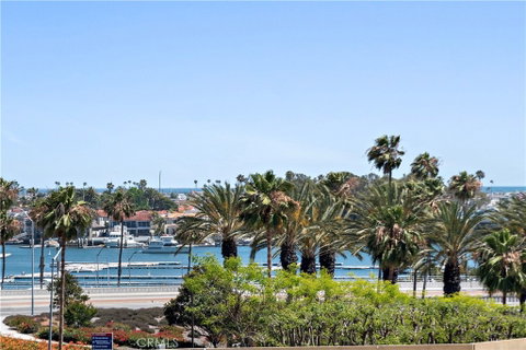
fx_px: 1753
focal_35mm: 120
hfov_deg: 17.1
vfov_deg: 11.4
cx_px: 263
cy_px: 175
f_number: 7.1
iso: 160
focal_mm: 120
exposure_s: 1/500
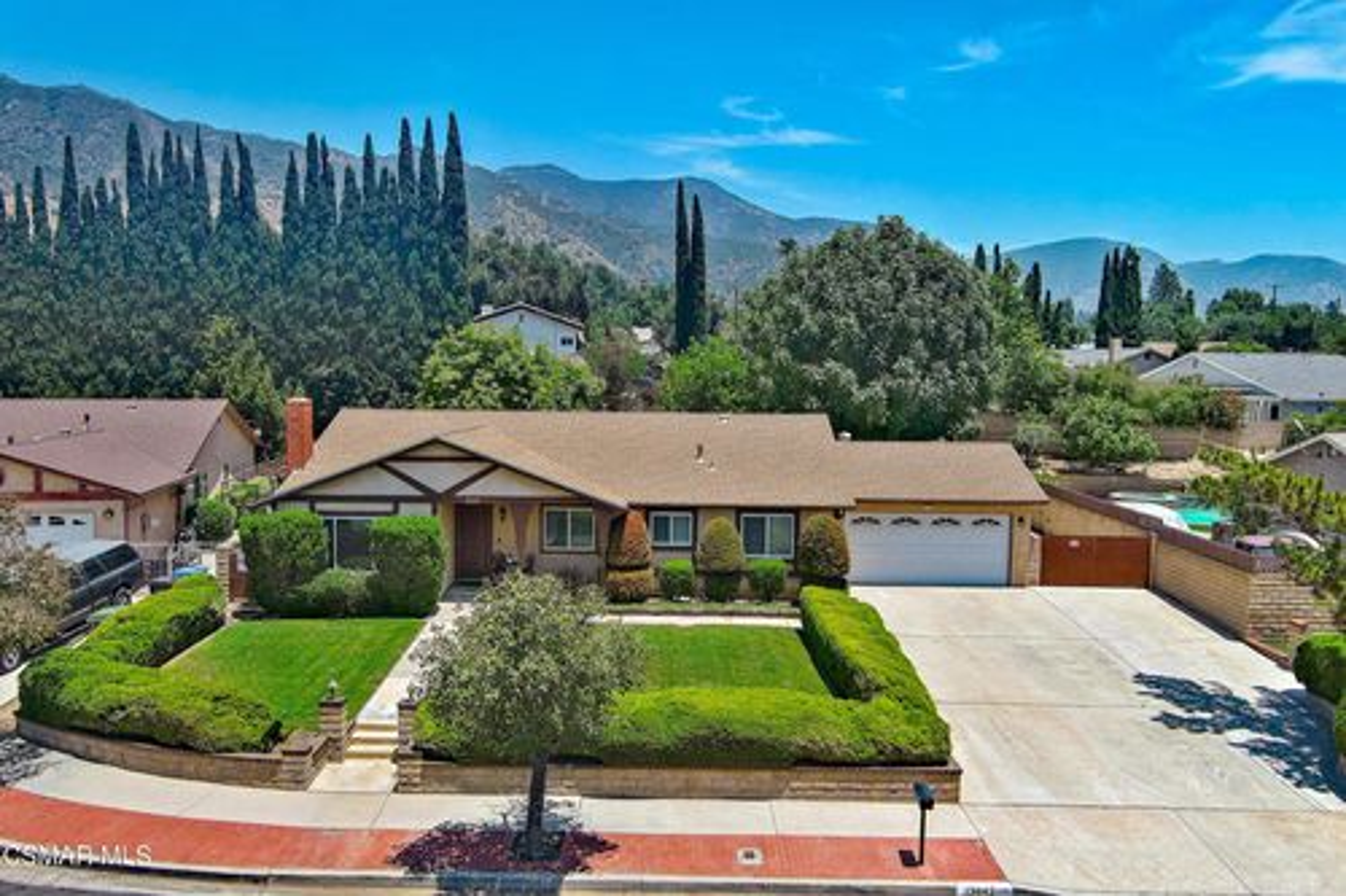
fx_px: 1084
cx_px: 673
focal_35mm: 29
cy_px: 448
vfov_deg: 44.9
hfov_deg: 63.7
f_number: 2.8
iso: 100
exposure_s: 1/150
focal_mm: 10.57
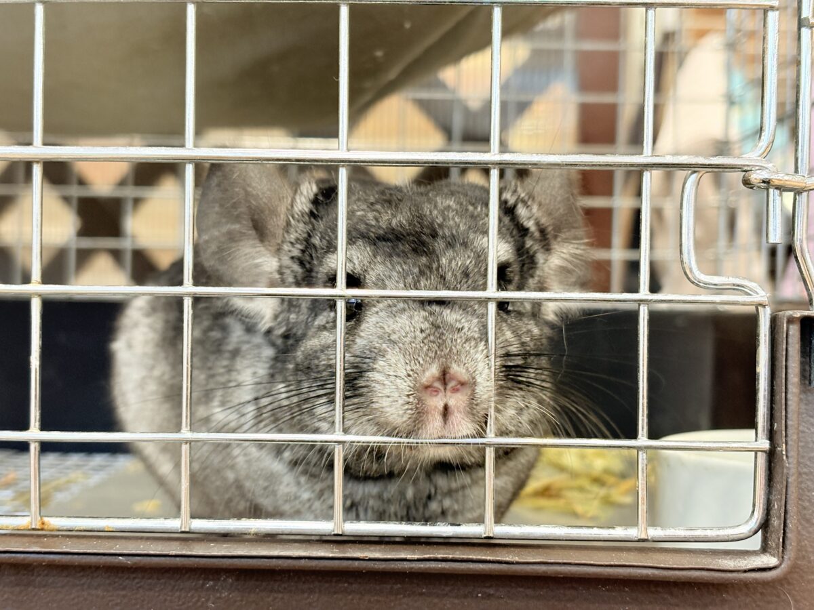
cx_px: 407
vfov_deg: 28.0
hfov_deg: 36.8
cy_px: 305
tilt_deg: +0.5
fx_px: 1223
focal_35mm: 52
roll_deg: -0.3
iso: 125
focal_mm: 5.96
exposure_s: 1/33
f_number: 1.6
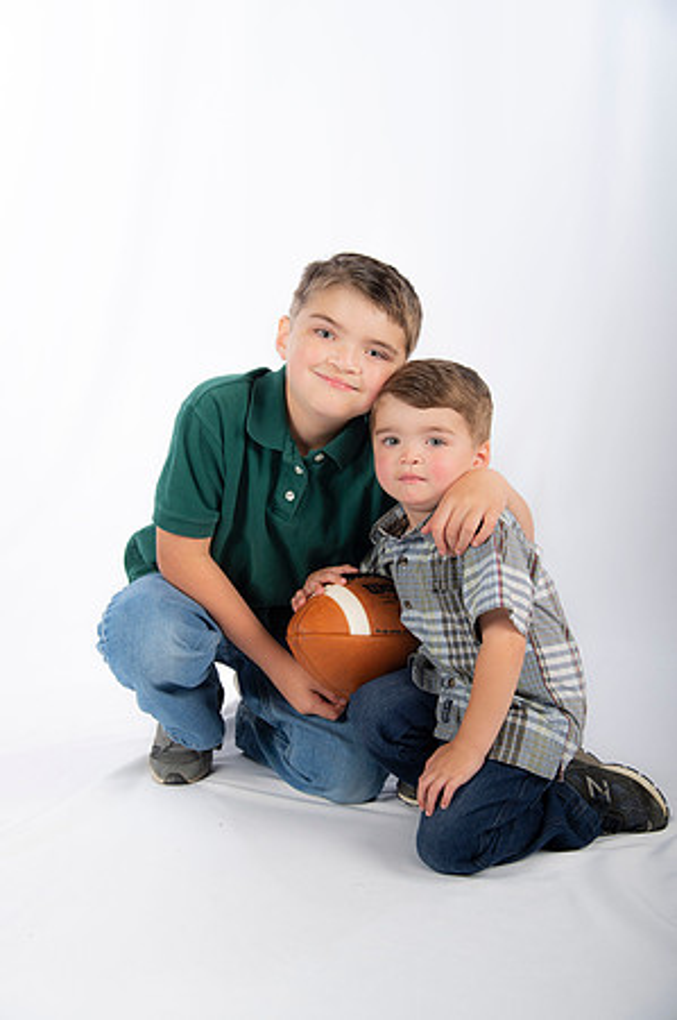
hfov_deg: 26.9
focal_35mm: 50
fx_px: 1414
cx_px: 338
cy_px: 510
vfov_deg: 39.6
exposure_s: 1/200
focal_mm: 50
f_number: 5.6
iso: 100
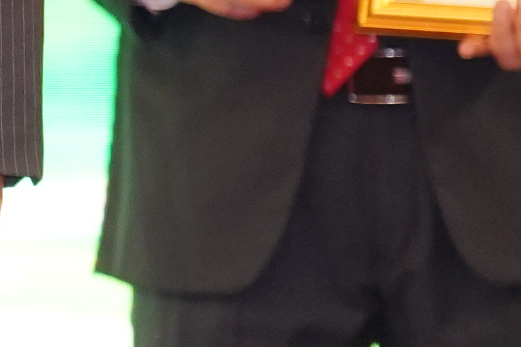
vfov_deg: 1.4
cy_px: -10
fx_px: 13846
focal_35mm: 957
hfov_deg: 2.1
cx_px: -1369
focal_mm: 129
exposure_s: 1/200
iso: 2000
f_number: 3.2
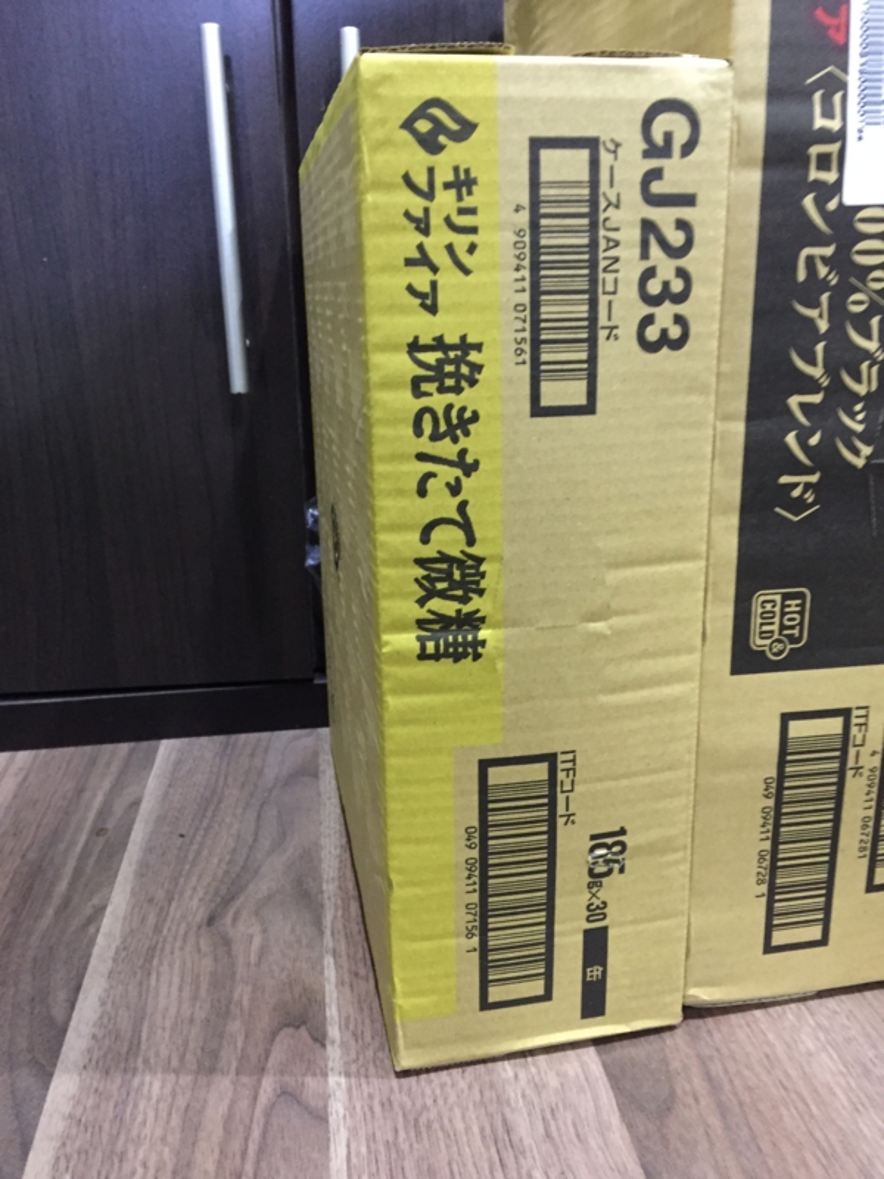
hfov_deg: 48.2
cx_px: 442
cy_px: 590
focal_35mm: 29
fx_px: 987
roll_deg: +1.7
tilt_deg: -15.6
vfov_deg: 61.7
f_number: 2.2
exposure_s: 1/15
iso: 500
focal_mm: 4.15
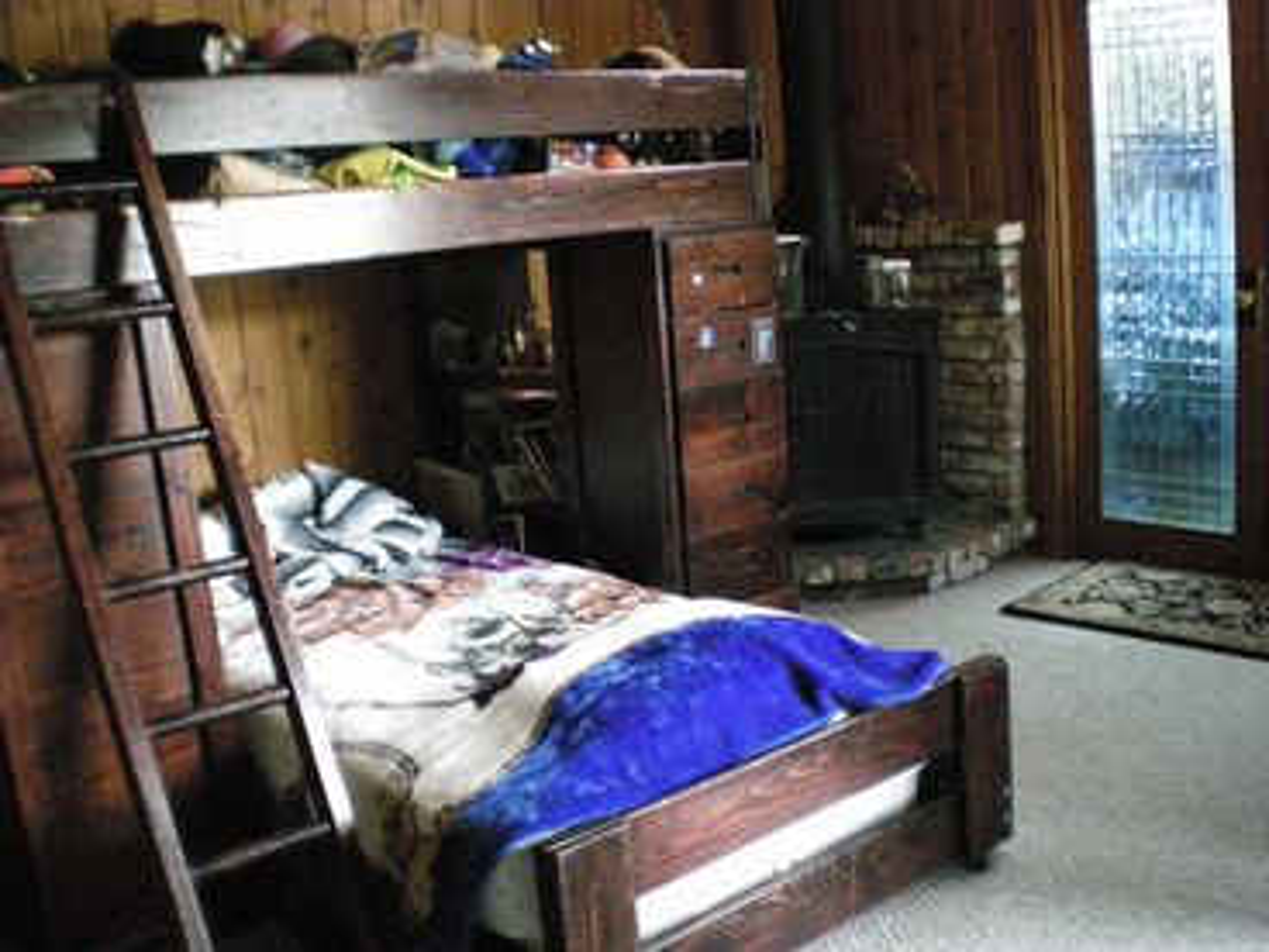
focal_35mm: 38
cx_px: 634
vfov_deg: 37.7
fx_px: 1393
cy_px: 476
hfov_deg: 49.0
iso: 1000
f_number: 3.1
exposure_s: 1/37.4
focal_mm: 6.3
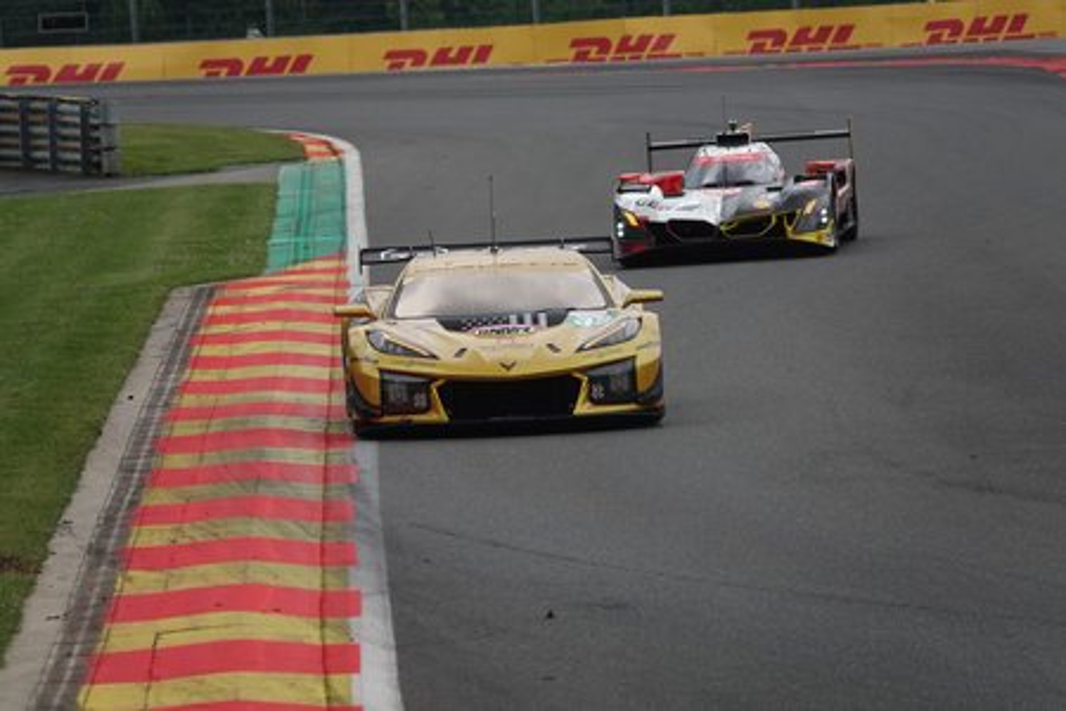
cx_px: 533
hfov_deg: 4.9
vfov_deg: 3.2
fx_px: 12554
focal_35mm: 424
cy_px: 356
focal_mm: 155.41
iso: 125
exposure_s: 1/800
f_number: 4
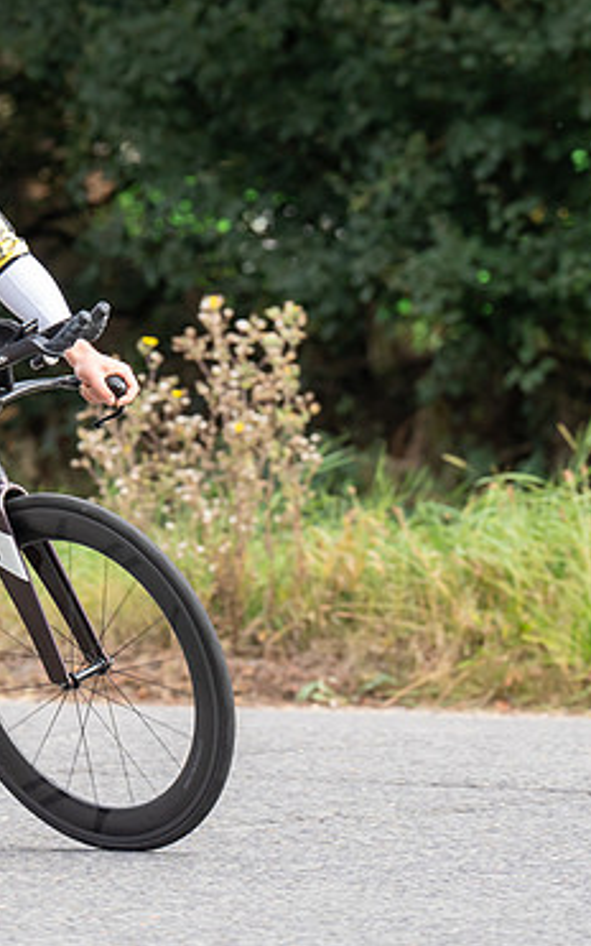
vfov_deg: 5.8
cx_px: 61
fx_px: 9274
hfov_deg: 3.6
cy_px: 267
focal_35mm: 360
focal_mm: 152
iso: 640
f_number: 4
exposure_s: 1/1000
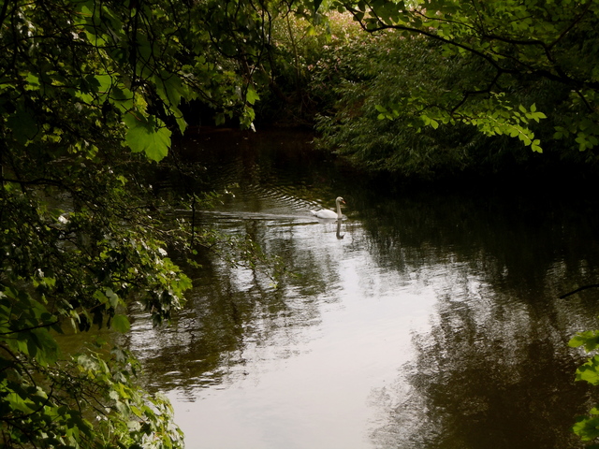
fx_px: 1765
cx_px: 300
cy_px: 224
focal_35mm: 102
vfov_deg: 14.5
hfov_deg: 19.3
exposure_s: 1/200
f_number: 5.4
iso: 100
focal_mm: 18.3
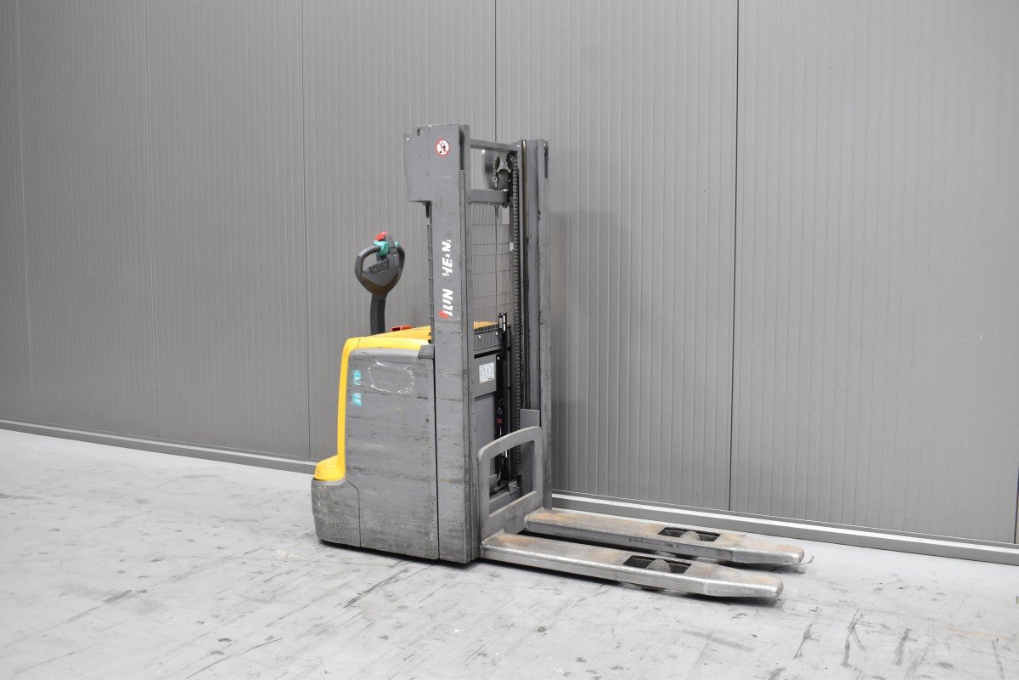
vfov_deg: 38.4
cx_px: 510
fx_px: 976
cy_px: 340
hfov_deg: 55.1
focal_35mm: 34
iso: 1600
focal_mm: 23
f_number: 5
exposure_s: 1/30
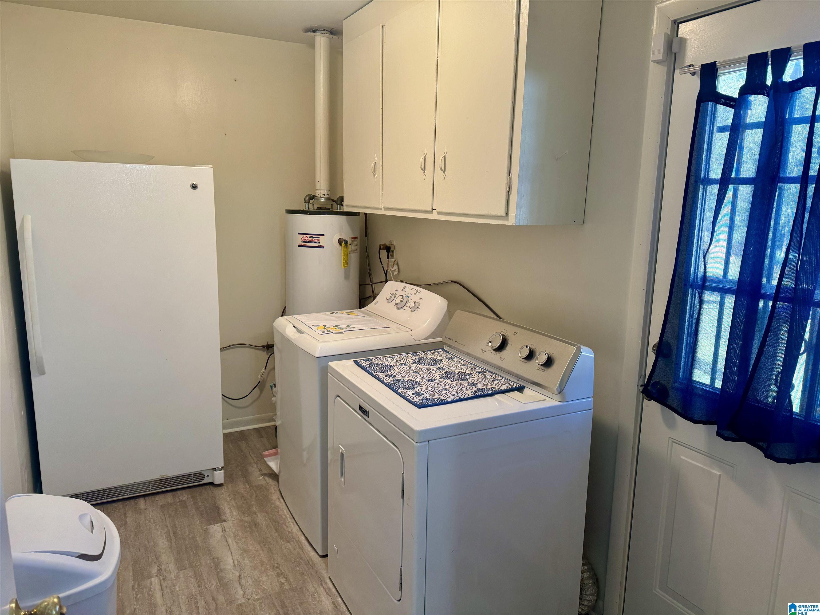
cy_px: 308
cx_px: 410
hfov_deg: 71.6
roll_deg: -1.1
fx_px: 569
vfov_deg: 56.8
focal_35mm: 24
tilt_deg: -11.5
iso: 160
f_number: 1.78
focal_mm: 6.76
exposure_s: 1/120
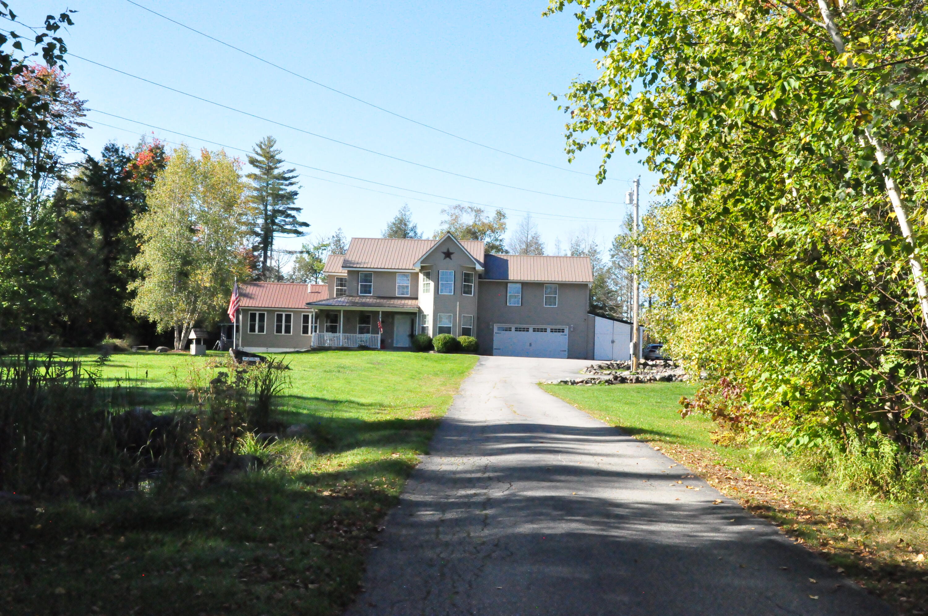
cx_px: 464
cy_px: 308
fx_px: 1158
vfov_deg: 29.8
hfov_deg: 43.7
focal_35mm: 45
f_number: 14
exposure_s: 1/2000
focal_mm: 30
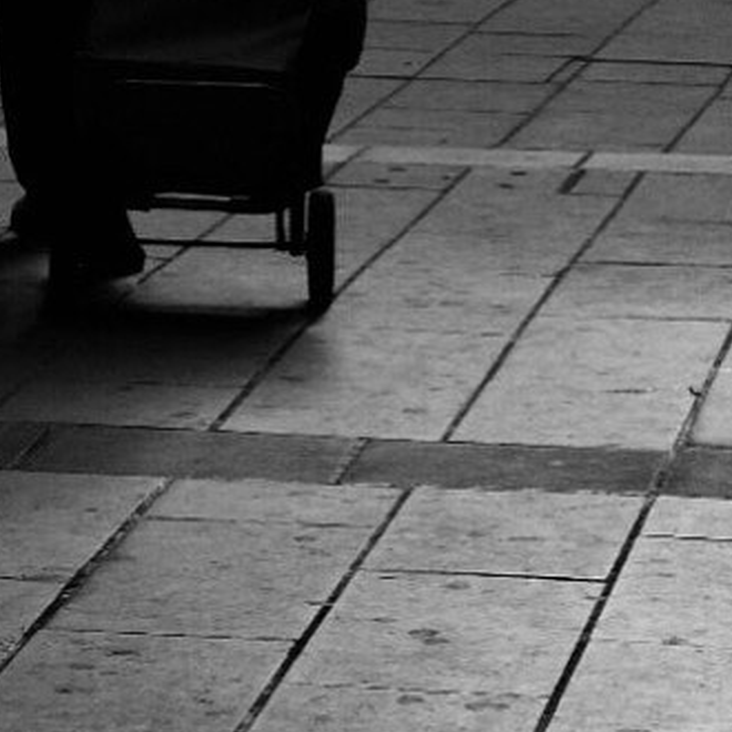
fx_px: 8876
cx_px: 162
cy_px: -340
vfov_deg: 4.7
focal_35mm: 371
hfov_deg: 4.7
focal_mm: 60
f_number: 10
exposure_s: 1/250
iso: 400
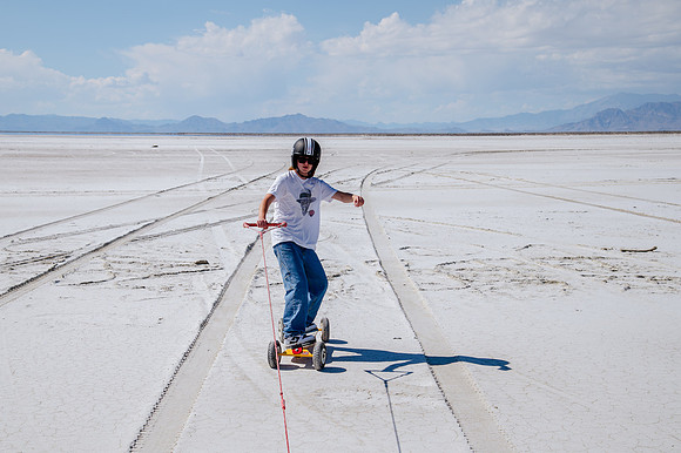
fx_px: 1125
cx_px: 298
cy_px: 233
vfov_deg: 22.8
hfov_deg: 33.6
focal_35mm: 59
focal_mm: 52
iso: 160
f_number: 6.3
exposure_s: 1/1250
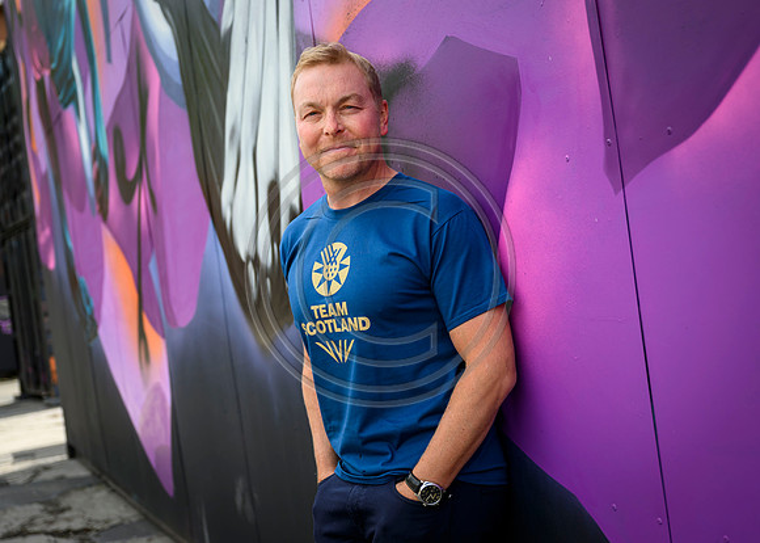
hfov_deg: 41.2
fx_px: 1012
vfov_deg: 30.0
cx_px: 375
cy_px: 272
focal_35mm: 47
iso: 250
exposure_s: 1/1250
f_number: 2.8
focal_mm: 40
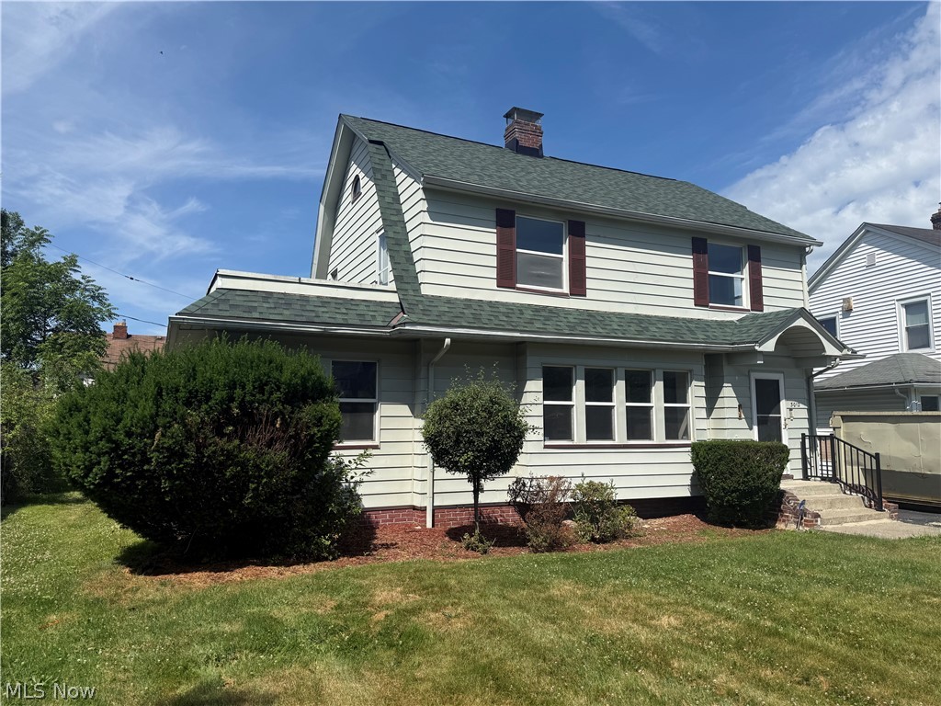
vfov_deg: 56.8
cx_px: 470
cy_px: 353
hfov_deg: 71.6
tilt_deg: +7.4
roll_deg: -0.4
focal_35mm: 24
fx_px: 652
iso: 80
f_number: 1.78
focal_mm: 6.76
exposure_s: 1/5714
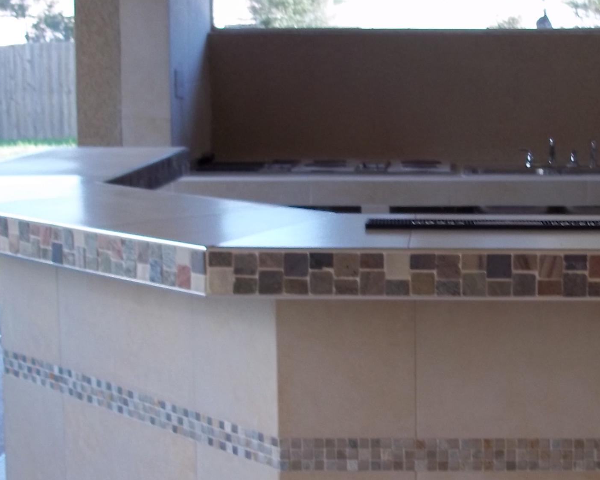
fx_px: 1331
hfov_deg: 25.1
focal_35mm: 75
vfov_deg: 20.4
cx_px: 449
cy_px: 217
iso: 80
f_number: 3.1
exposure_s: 1/60
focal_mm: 6.5
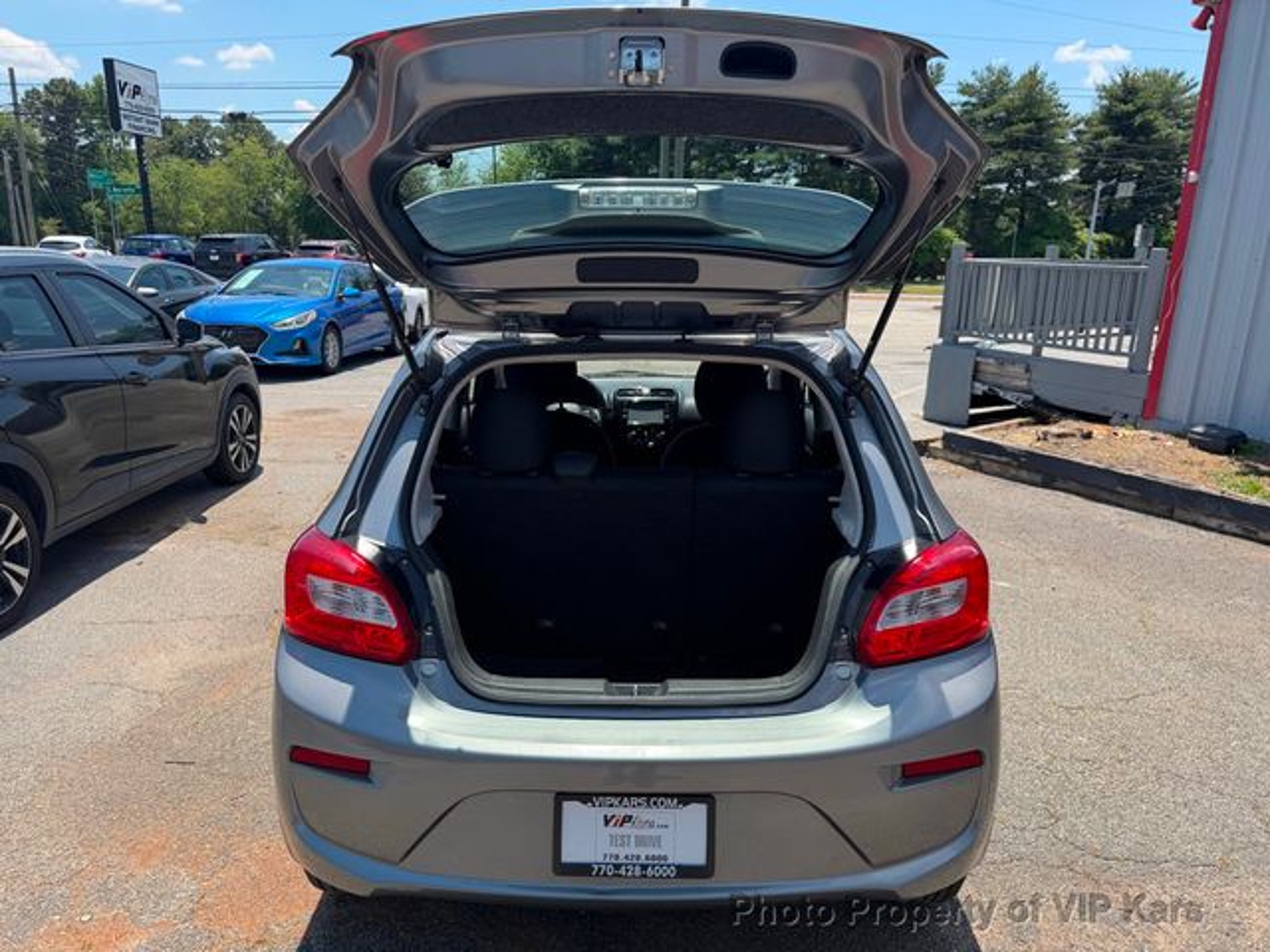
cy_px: 476
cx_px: 635
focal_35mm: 24
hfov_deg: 71.6
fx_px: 881
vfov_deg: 56.8
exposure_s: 1/2611
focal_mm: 6.76
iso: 80
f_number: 1.78
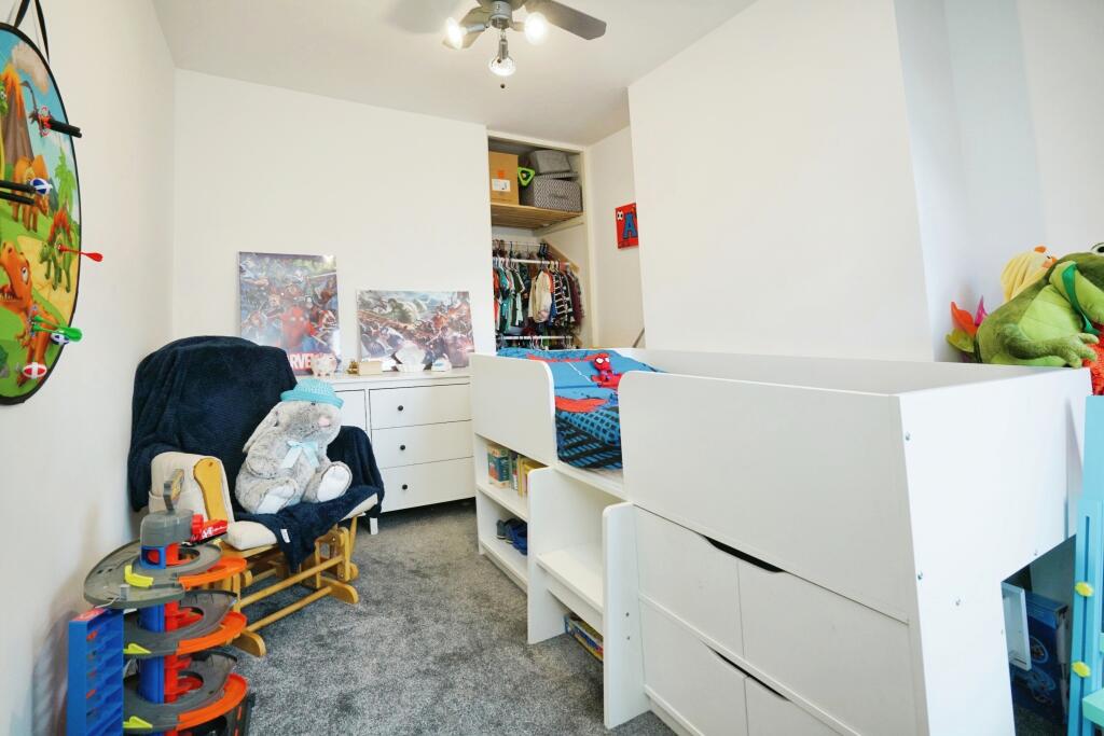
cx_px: 552
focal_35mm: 16
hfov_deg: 96.7
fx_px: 491
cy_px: 368
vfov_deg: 73.8
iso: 1600
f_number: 8
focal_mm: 16
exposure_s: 1/50
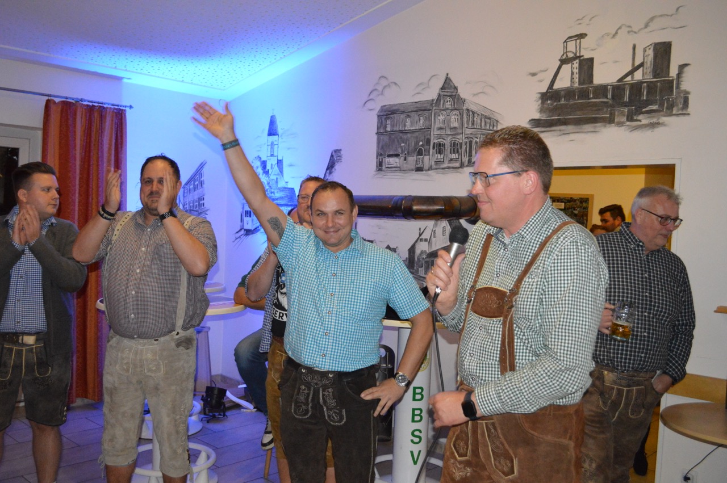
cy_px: 242
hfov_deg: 57.3
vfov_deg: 39.9
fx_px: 666
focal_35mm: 33
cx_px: 364
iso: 3200
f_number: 3.8
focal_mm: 22
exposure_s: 1/60
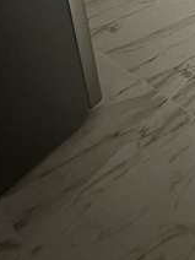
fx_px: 330
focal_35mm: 44
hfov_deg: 27.1
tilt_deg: -14.9
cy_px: -112
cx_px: 260
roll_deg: -0.2
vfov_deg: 29.6
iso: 800
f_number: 2.2
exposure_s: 1/60
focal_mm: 2.22
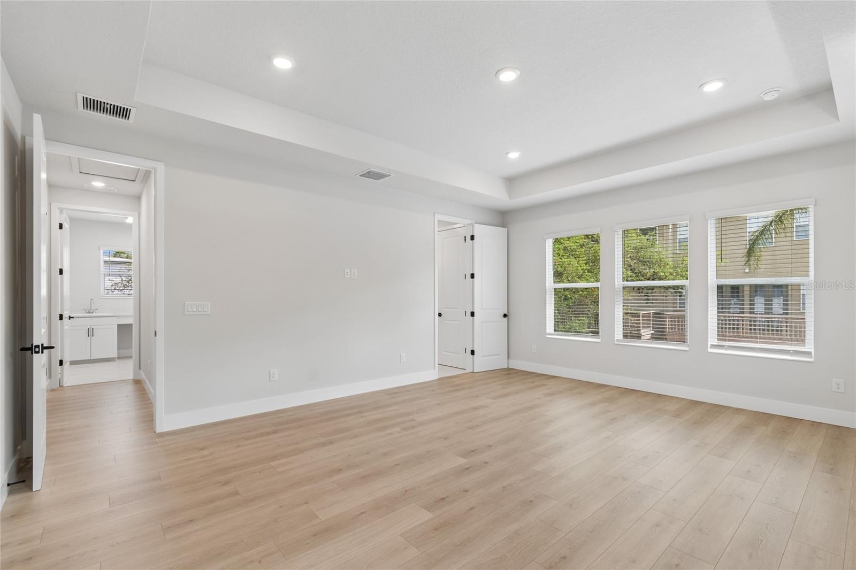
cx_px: 428
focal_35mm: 15
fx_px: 357
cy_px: 285
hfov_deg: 100.4
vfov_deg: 77.3
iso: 100
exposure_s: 1/30
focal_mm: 10
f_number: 7.1
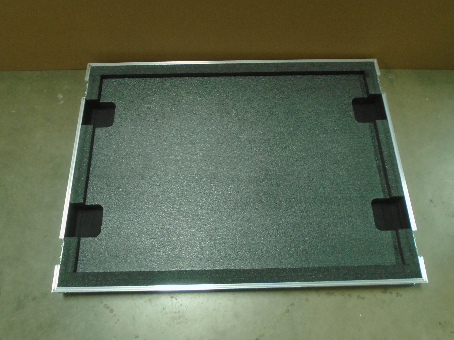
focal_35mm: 26
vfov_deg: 53.1
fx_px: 341
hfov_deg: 67.3
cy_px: 170
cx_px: 227
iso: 250
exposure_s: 1/30
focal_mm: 4.6
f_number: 3.2
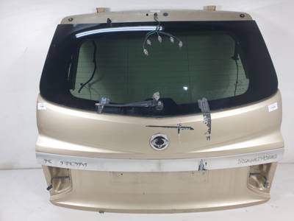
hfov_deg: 67.3
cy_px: 110
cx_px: 147
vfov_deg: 53.1
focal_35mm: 26
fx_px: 221
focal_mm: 4.3
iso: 64
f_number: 2.4
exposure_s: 1/100
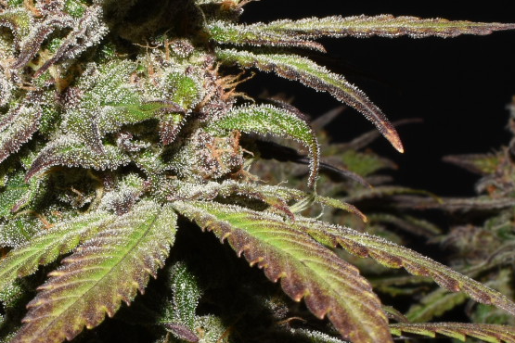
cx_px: 90
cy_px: 224
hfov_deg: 19.2
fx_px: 1502
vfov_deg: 13.0
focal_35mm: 105
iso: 100
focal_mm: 24
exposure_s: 1/60
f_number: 25
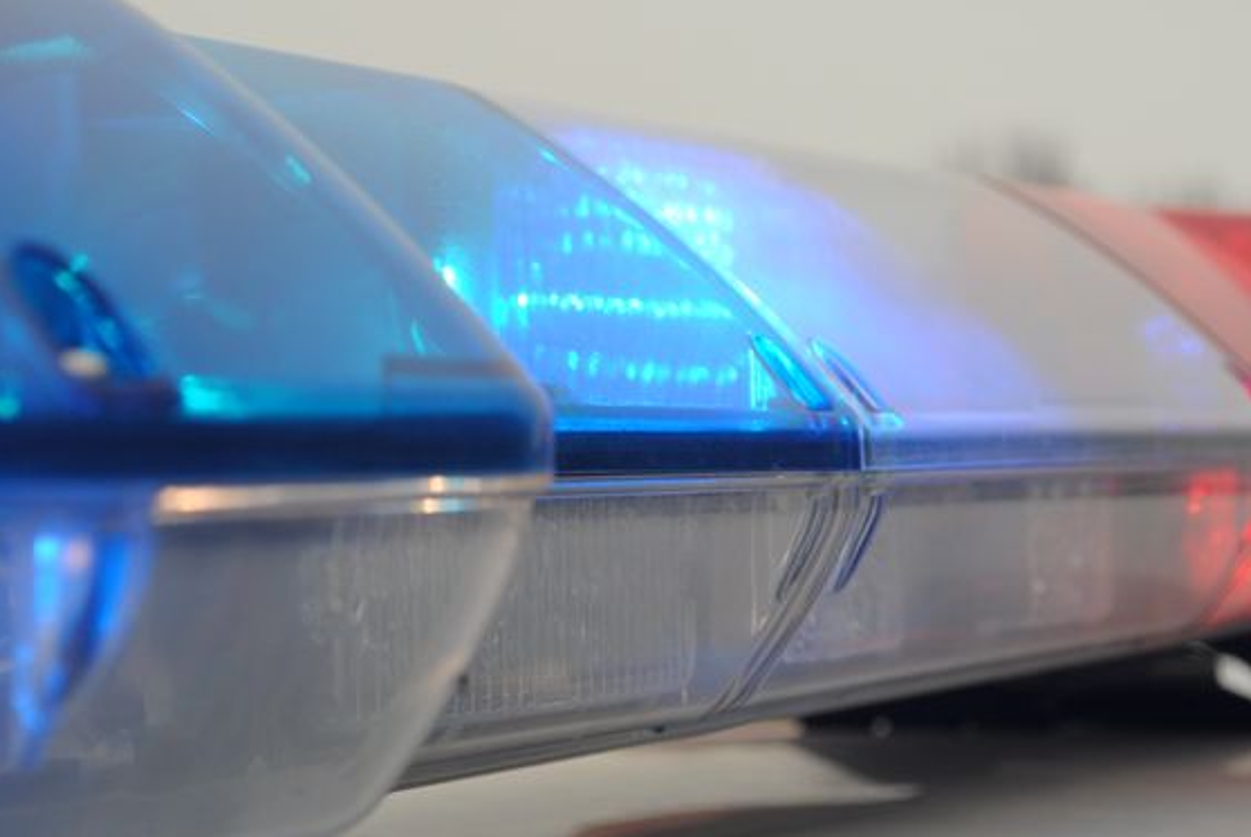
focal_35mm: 95
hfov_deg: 21.5
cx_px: 643
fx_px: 3289
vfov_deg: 14.5
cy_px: 438
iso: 400
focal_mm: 55
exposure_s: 1/320
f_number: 9
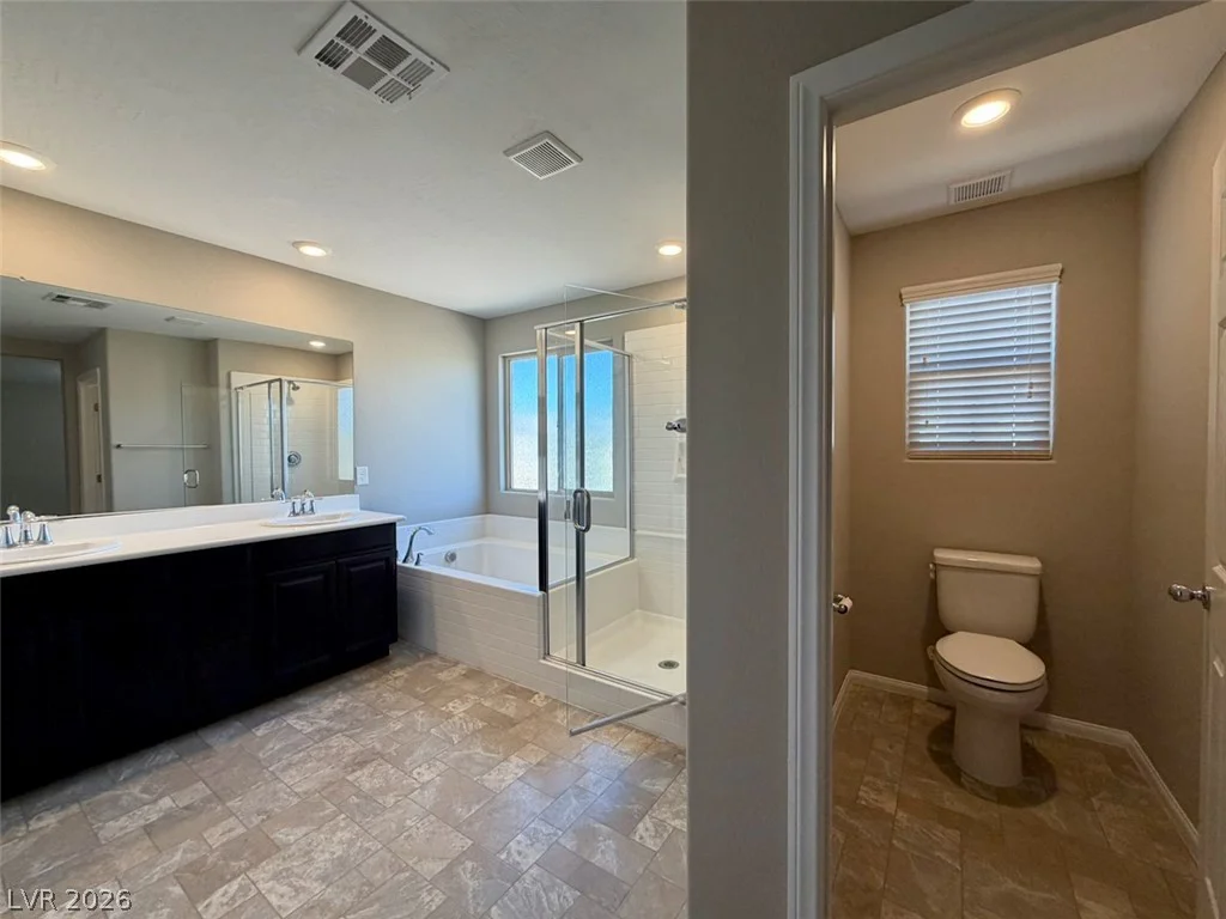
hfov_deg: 102.1
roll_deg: +0.9
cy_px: 460
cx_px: 613
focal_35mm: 14
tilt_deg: -1.6
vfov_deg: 85.7
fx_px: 496
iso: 160
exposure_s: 1/120
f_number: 2.2
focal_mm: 2.22
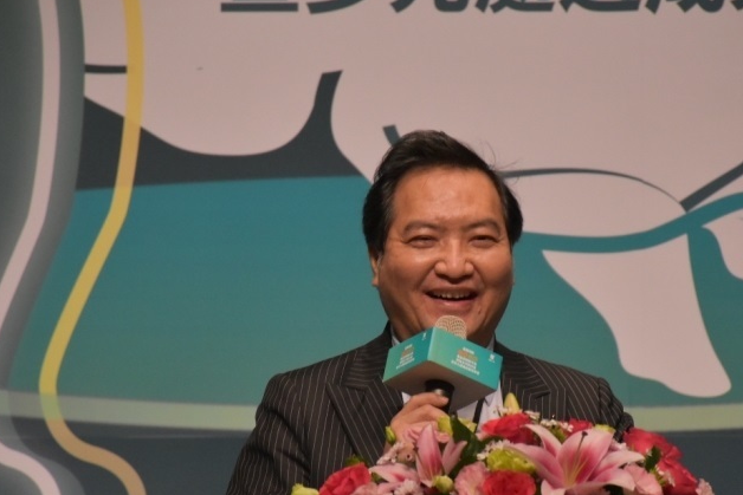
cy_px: 327
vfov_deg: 4.8
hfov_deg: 7.2
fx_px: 5904
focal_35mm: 286
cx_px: 435
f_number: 5.6
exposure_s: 1/500
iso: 3200
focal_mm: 140
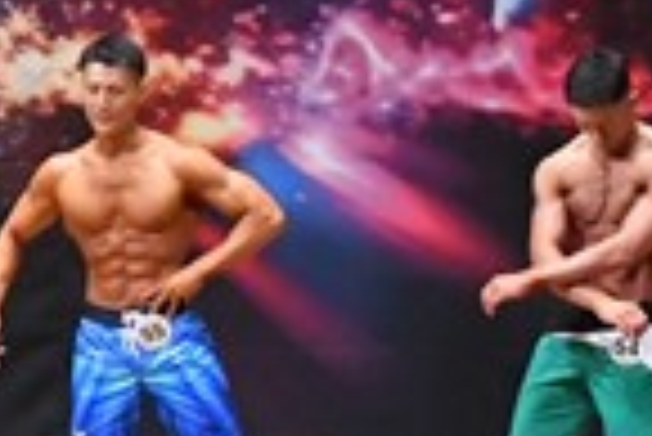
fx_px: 7940
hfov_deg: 4.7
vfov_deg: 3.1
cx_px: -434
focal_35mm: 438
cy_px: 81
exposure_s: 1/400
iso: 8000
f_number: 5.6
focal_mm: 55
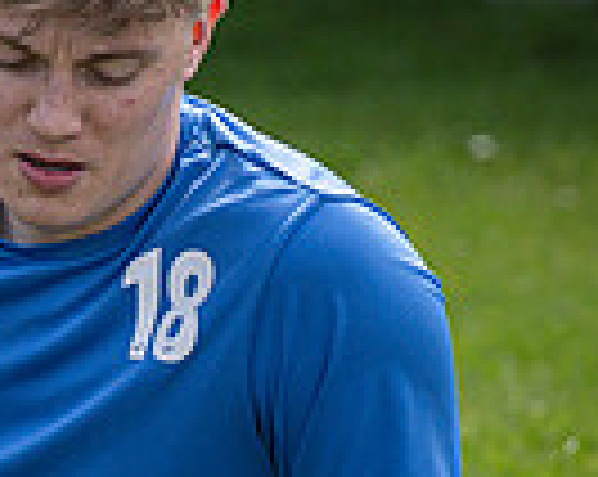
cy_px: 546
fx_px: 14545
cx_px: -377
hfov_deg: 2.4
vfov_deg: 1.9
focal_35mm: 823
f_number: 2.8
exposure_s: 1/2500
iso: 200
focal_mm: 110
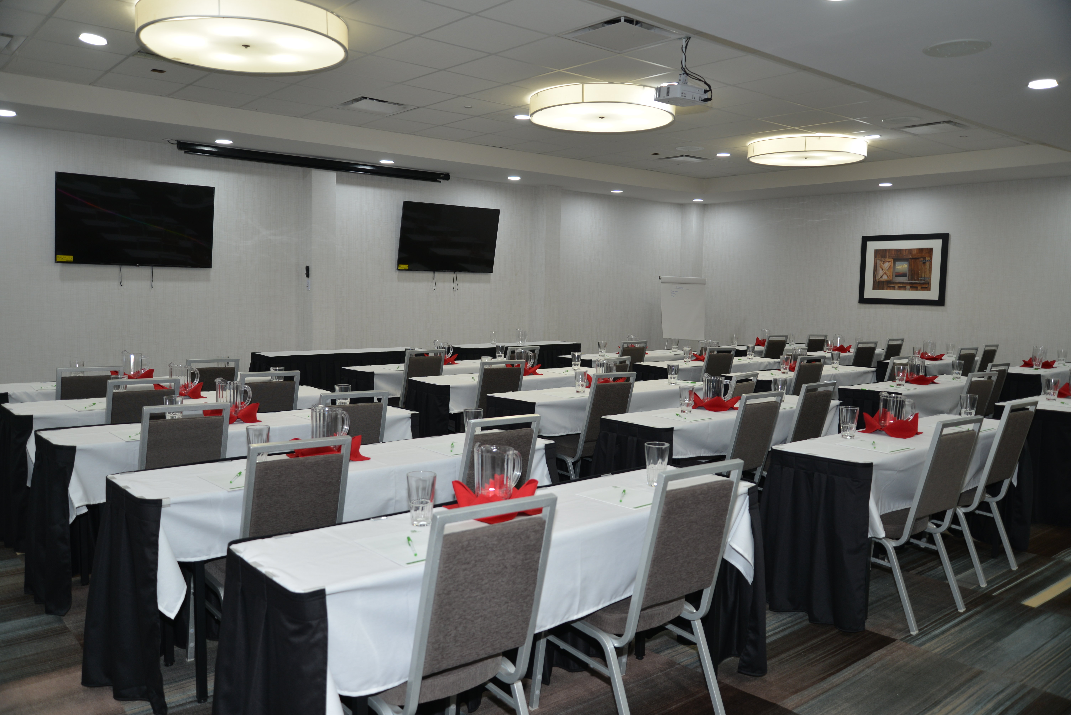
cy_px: 358
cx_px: 536
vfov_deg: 45.0
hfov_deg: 63.6
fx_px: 863
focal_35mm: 29
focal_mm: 29
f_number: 4
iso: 250
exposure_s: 1/60
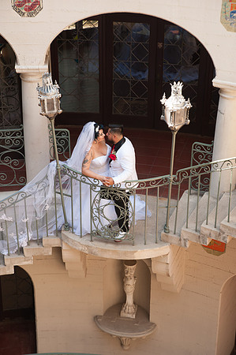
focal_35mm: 62
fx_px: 611
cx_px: 118
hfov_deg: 21.9
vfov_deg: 32.4
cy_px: 178
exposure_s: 1/125
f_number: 6.3
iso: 250
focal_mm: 62
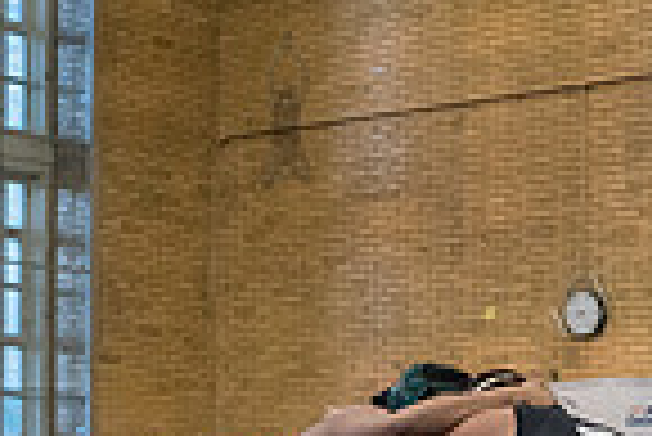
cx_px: 283
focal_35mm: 146
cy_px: 542
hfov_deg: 14.0
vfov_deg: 9.3
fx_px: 2647
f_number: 4
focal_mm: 35
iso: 5000
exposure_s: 1/320
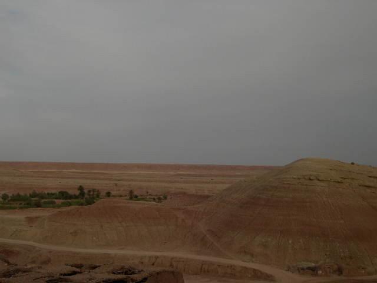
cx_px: 188
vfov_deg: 30.9
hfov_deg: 40.4
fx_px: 512
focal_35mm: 47
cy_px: 142
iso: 100
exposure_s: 1/136
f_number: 8.4
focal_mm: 10.1
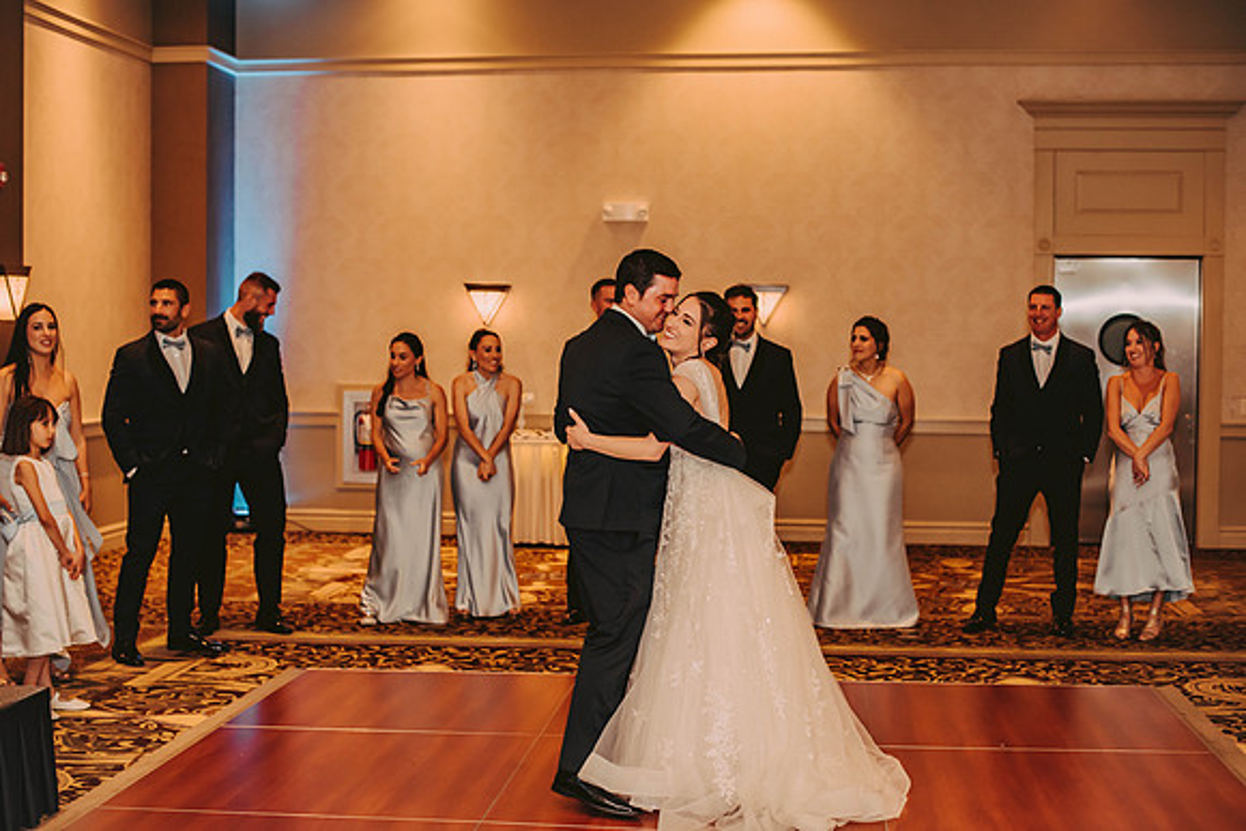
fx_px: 1731
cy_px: 416
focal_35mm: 50
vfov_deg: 27.0
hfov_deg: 39.6
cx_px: 623
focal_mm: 50
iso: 800
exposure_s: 1/125
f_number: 2.5
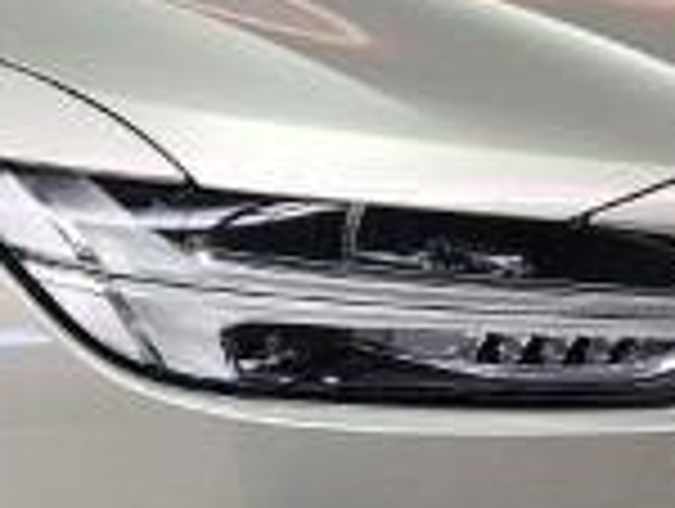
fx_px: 1914
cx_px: -50
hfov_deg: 19.3
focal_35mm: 98
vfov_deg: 15.1
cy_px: 270
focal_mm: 6.3
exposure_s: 1/180
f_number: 1.7
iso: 80
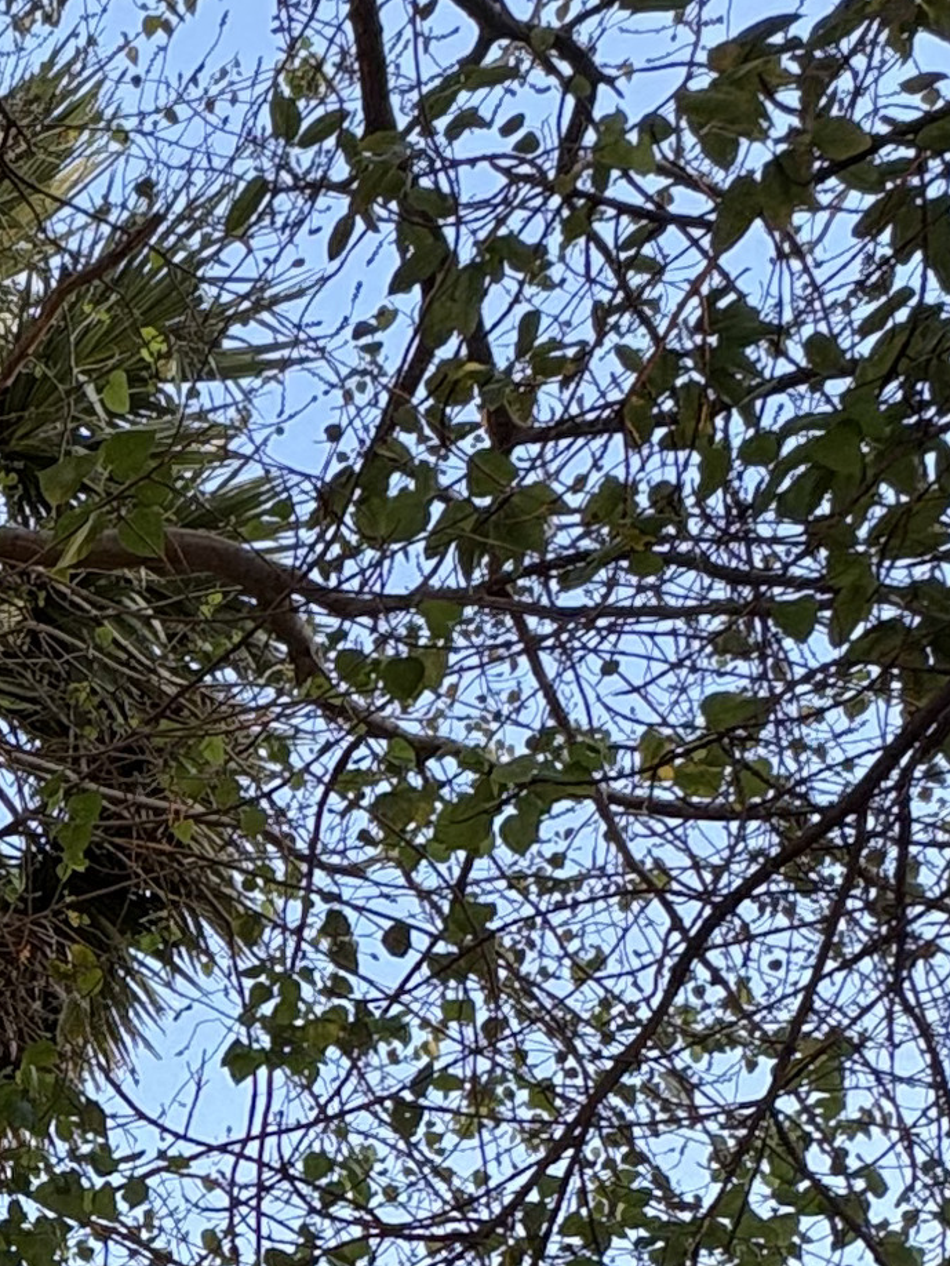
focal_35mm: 61
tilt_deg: +25.7
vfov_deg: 28.1
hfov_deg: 20.0
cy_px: 1481
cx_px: -554
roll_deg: +0.3
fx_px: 2231
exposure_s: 1/100
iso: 100
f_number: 2.2
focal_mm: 2.22
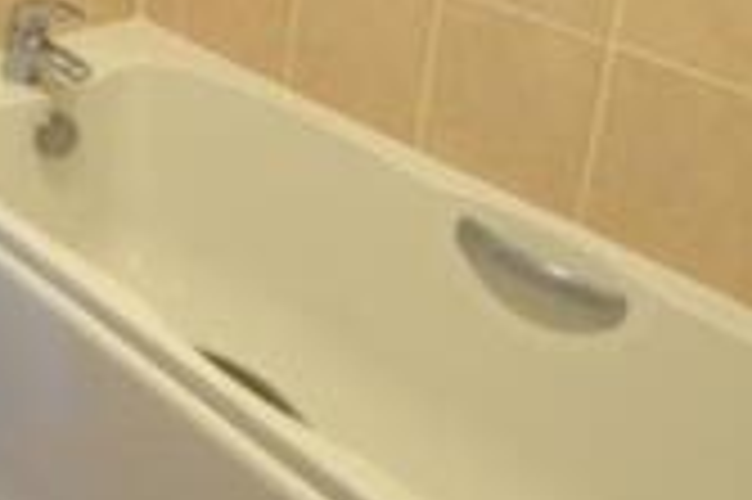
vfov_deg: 20.9
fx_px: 1231
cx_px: -131
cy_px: -144
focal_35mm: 59
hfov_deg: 29.6
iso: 400
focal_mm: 10
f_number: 6.3
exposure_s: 1/3
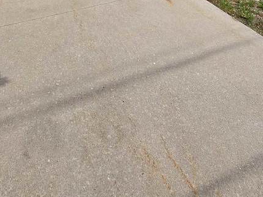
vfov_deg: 27.1
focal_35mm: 39
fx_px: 296
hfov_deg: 47.9
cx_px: 127
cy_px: -92
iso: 100
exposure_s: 1/4730
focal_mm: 2.2
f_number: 2.2
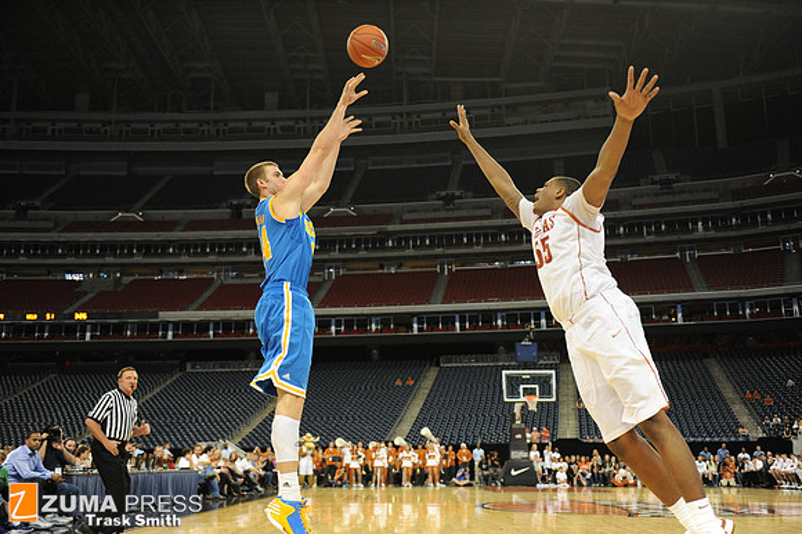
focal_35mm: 38
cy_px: 267
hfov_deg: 50.7
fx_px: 846
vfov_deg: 35.0
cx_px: 401
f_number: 2.8
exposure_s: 1/1000
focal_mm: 38
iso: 2500
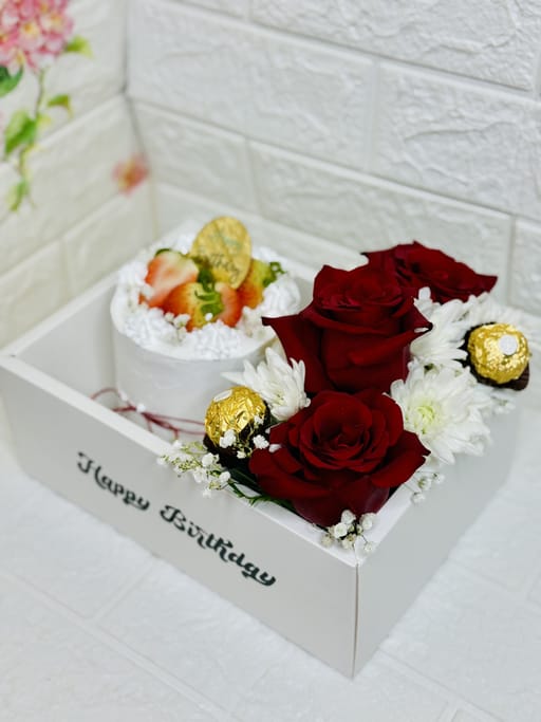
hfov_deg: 30.3
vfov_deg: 39.7
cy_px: 361
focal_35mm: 48
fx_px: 1001
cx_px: 270
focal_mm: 6.76
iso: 50
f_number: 1.78
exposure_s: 1/160
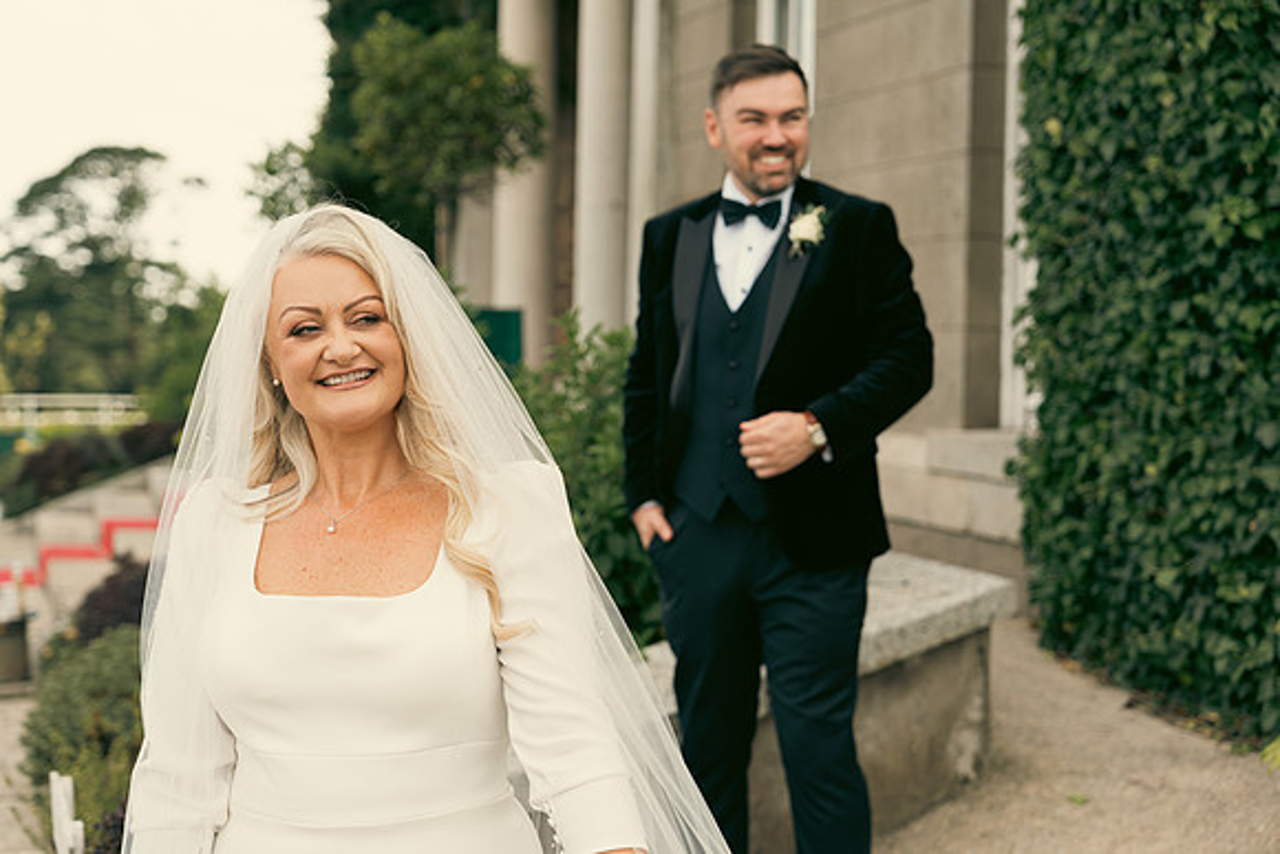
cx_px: 640
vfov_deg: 20.3
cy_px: 427
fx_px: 2383
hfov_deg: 30.1
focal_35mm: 67
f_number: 3.5
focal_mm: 67
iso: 125
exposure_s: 1/400
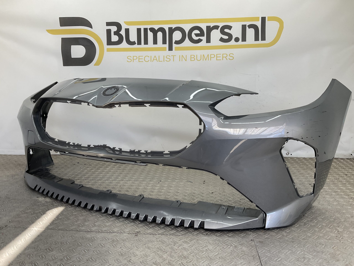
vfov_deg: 48.2
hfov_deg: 61.7
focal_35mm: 29
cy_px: 133
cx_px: 177
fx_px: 297
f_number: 1.8
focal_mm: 3
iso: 16
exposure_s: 1/155
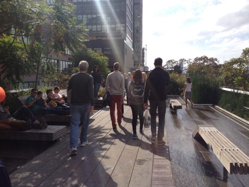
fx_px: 252
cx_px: 124
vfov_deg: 40.7
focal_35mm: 35
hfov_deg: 52.6
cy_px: 94
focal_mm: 4.28
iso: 50
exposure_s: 1/1972
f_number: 2.4
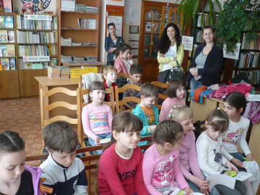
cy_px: 98
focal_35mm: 35
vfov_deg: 40.7
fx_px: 263
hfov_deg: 52.6
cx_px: 130
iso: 200
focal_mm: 5.8
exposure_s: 1/30
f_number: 2.8
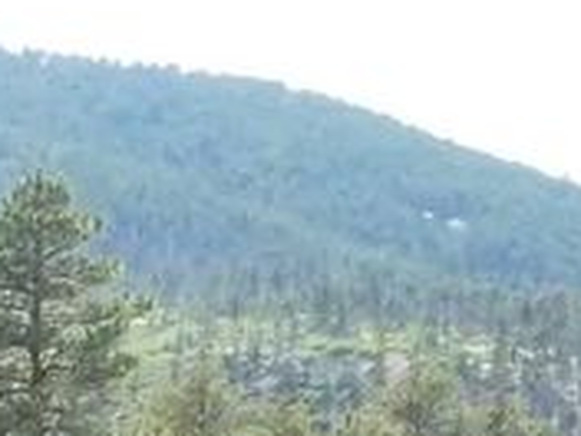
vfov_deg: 6.4
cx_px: -967
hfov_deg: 7.7
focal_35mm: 233
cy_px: 380
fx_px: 3911
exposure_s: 1/640
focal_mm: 7.1
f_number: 7.2
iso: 800
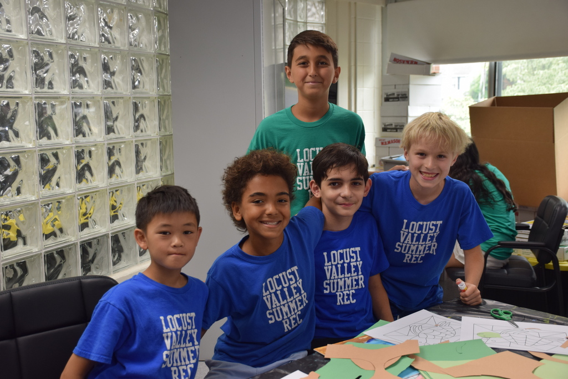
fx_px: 710
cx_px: 284
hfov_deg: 43.6
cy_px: 190
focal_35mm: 45
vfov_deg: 29.9
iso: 400
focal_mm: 30
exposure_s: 1/80
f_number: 4.5
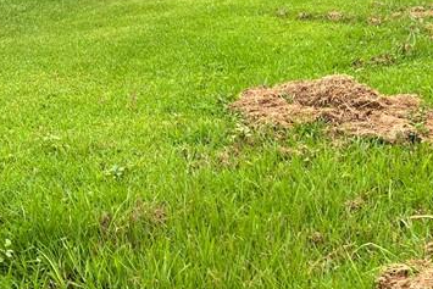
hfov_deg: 25.6
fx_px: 939
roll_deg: +1.6
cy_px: 123
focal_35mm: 78
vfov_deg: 17.5
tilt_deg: -16.0
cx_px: 98
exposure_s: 1/775
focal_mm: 5.7
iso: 50
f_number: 1.5
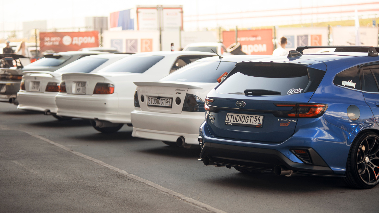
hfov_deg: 23.9
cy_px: 106
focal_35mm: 89
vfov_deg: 13.6
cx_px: 190
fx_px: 895
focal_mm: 85
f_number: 1.8
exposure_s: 1/250
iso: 250
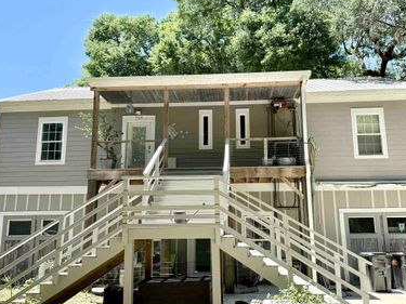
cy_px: 152
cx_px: 213
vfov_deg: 44.1
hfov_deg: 56.8
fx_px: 375
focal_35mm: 32
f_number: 1.78
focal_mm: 6.76
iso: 100
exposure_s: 1/1653
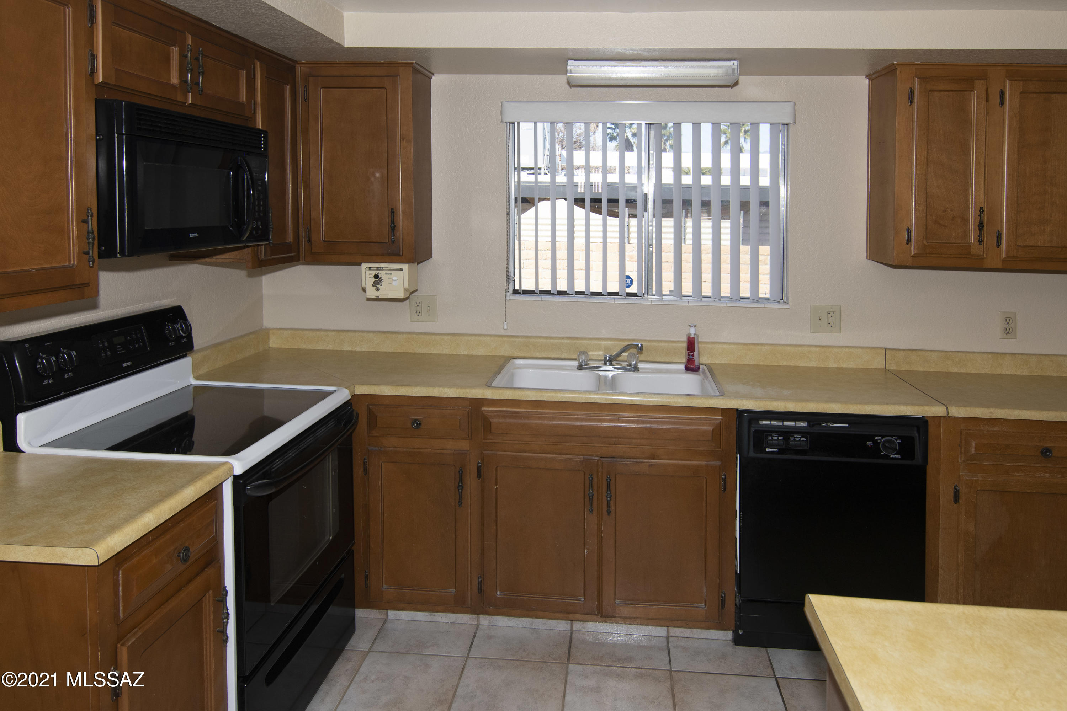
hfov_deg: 73.7
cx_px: 534
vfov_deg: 53.1
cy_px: 356
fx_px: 711
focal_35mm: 24
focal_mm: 16
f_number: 6.3
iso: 250
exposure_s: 1/200
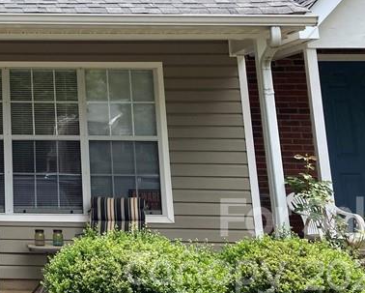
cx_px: -80
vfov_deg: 19.8
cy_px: -33
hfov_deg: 23.4
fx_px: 800
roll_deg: -1.4
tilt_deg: +16.6
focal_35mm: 74
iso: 20
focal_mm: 3.99
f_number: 1.8
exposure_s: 1/640
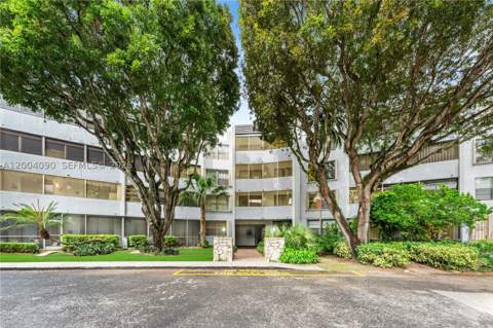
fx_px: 192
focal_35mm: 14
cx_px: 246
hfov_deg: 104.3
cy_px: 164
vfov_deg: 81.1
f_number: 11
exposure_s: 1/60
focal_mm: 14
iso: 100
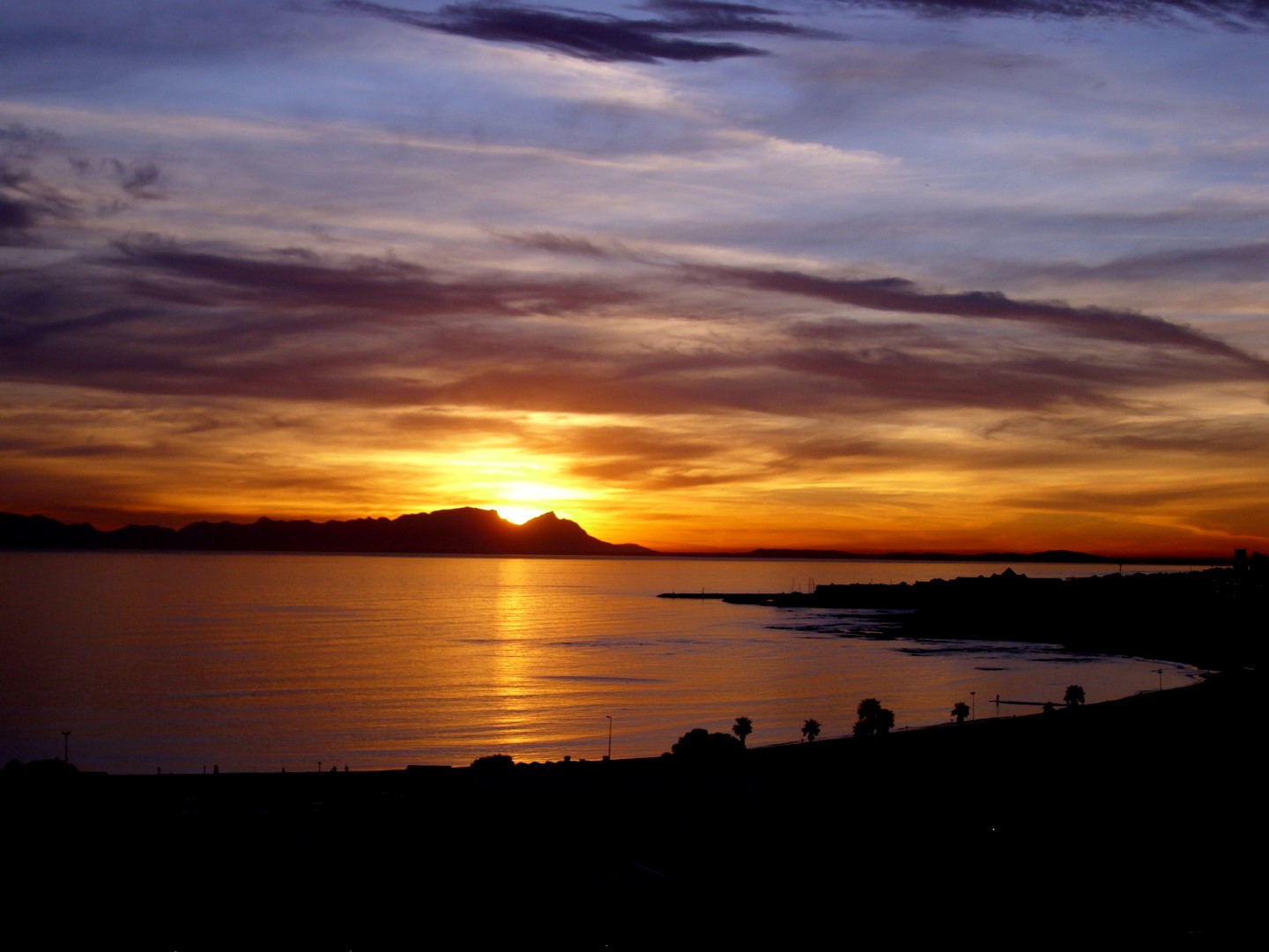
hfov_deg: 34.3
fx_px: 2053
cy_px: 476
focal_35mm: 56
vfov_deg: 26.1
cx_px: 634
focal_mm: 9.9
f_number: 3.8
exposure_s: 1/206
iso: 50
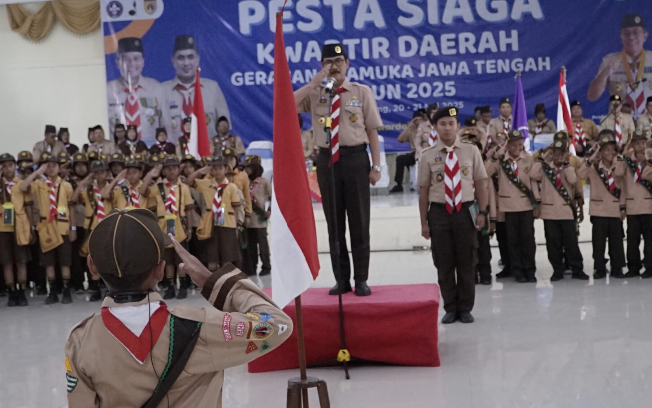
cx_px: 326
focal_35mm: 65
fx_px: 1155
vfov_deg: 20.0
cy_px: 192
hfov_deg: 31.5
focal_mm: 30
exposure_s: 1/100
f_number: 4
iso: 3200
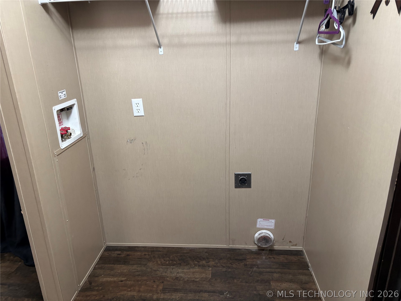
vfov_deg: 53.1
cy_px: 150
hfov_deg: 67.3
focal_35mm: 26
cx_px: 200
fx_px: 301
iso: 320
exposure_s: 1/60
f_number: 1.6
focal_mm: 5.96
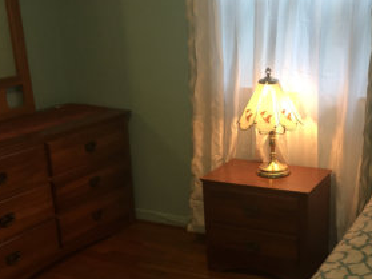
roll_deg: -0.8
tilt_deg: -20.6
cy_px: 192
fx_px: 559
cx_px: 313
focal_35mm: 52
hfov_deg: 35.3
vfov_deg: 27.8
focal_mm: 4.15
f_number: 2.2
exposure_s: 1/30
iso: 64
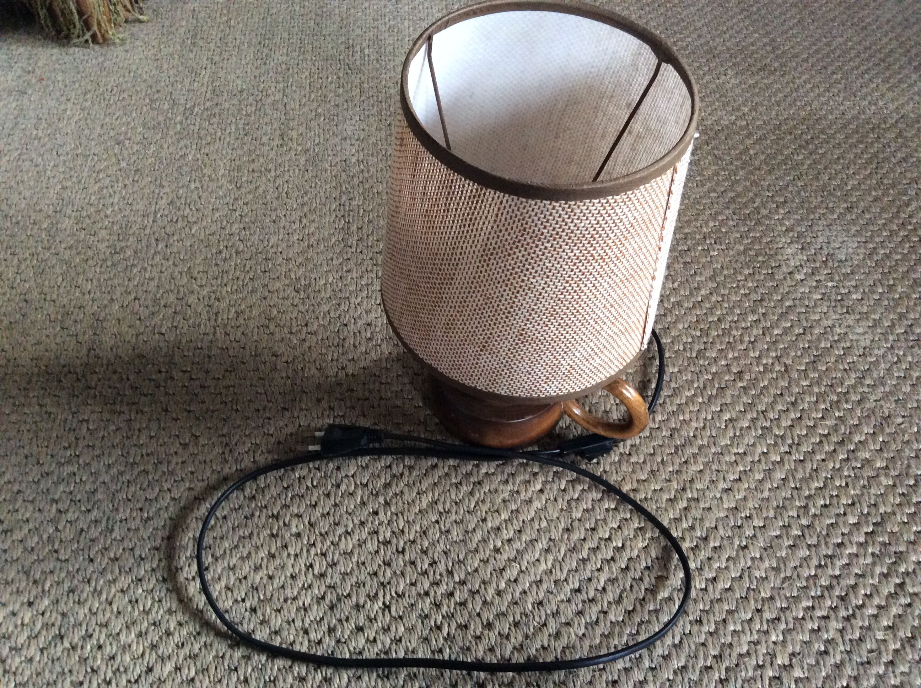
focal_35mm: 32
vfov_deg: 44.1
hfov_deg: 56.9
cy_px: 344
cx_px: 460
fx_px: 850
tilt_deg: -54.5
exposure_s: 1/25
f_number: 2.4
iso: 250
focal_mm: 3.3
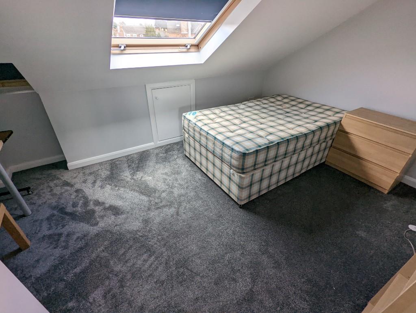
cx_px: 208
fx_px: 193
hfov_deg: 94.4
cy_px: 156
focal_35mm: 16
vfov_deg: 78.2
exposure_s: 1/101
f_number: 2.2
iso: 69
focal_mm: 2.35
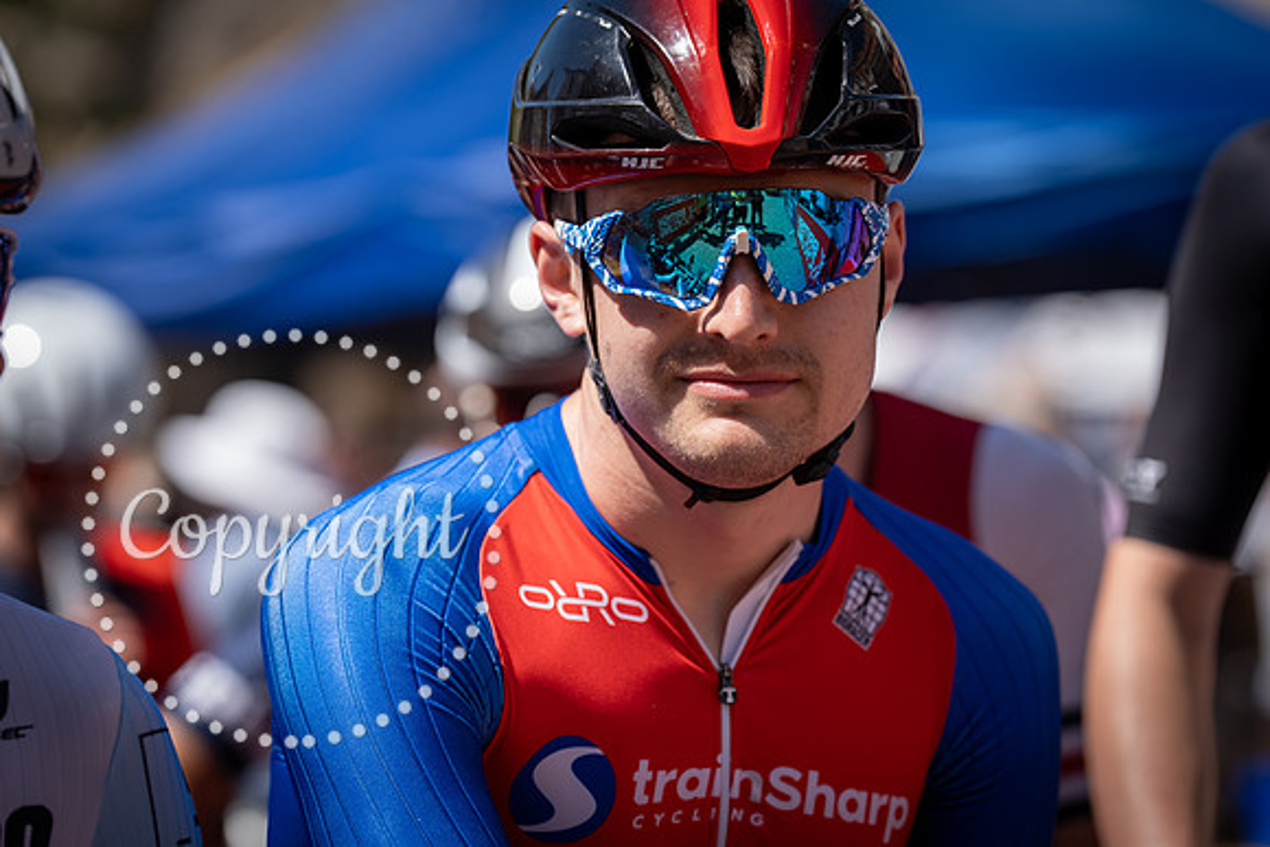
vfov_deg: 8.8
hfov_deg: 13.2
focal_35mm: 156
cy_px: 424
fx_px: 5504
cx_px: 635
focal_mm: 156
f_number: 4
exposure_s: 1/1000
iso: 125
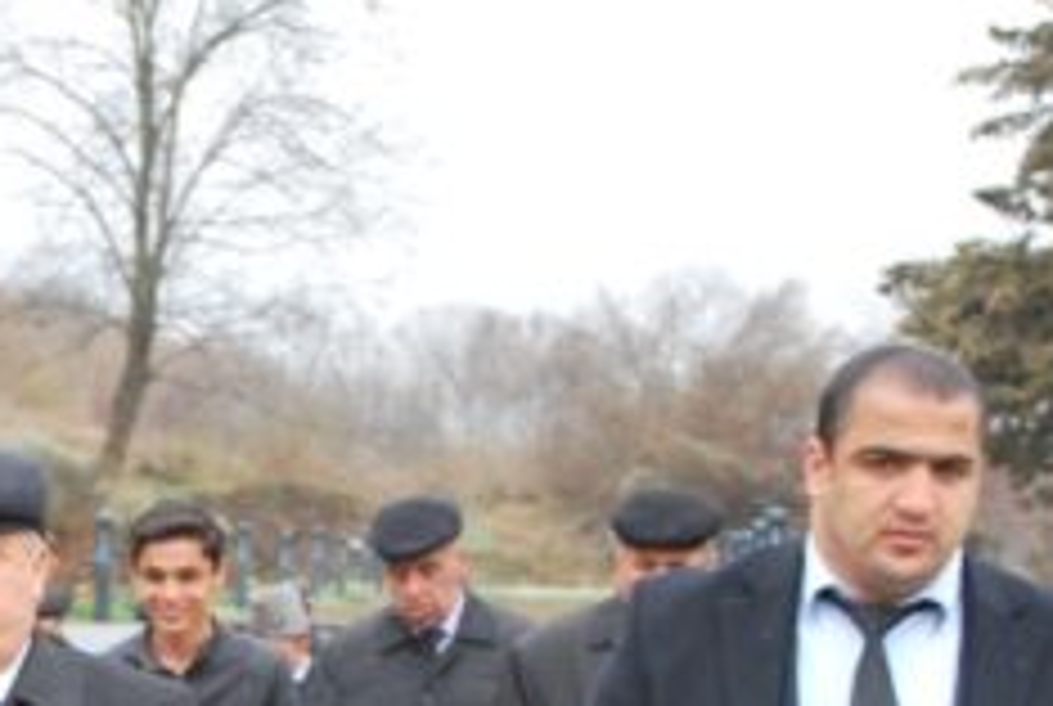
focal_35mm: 173
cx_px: -338
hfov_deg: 11.6
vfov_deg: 7.8
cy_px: 1113
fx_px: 5059
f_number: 6.3
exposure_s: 1/60
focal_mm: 35
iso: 220
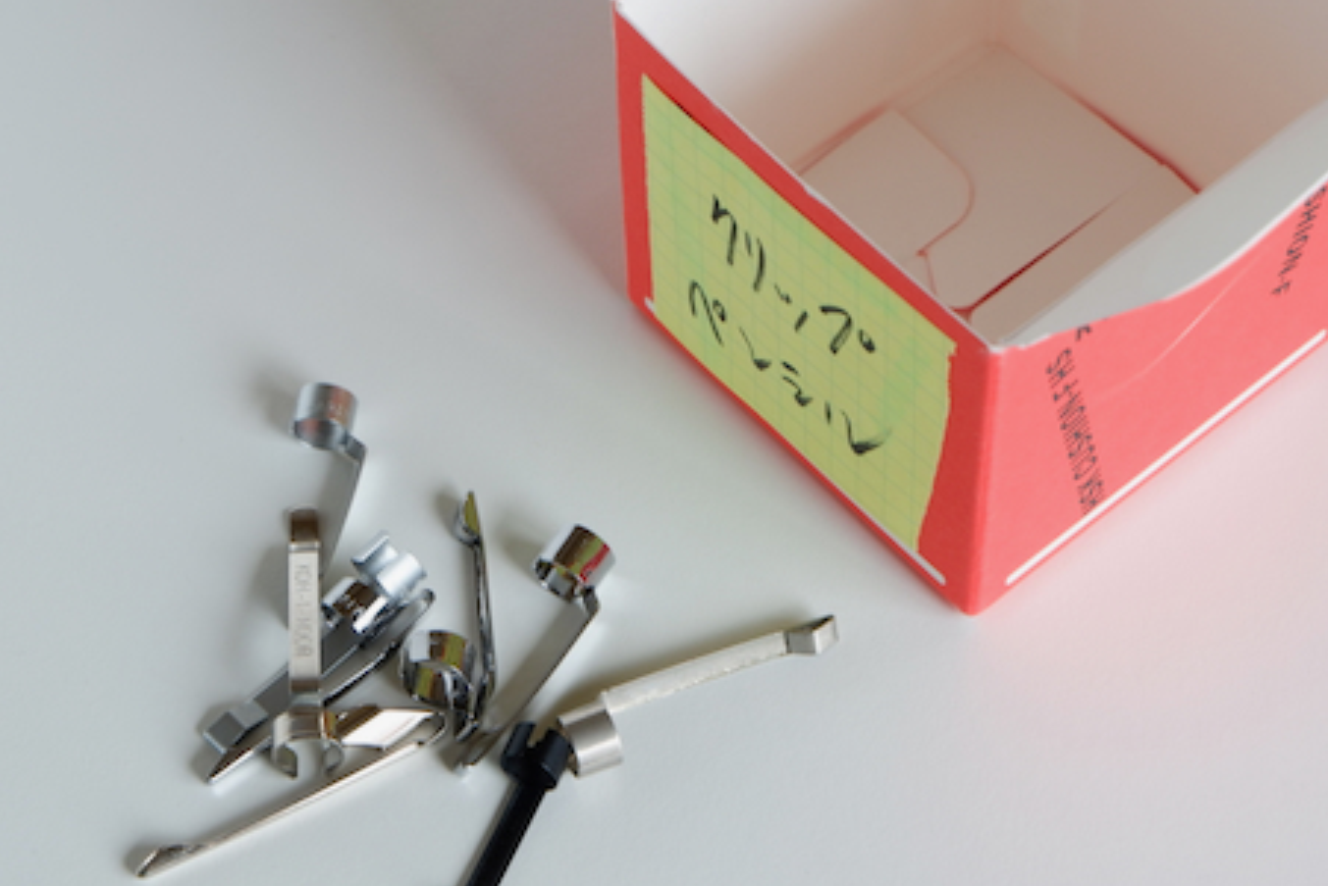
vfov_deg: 14.0
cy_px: 353
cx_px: 766
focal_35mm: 98
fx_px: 3616
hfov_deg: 20.8
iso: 200
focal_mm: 46.7
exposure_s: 1/30
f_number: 9
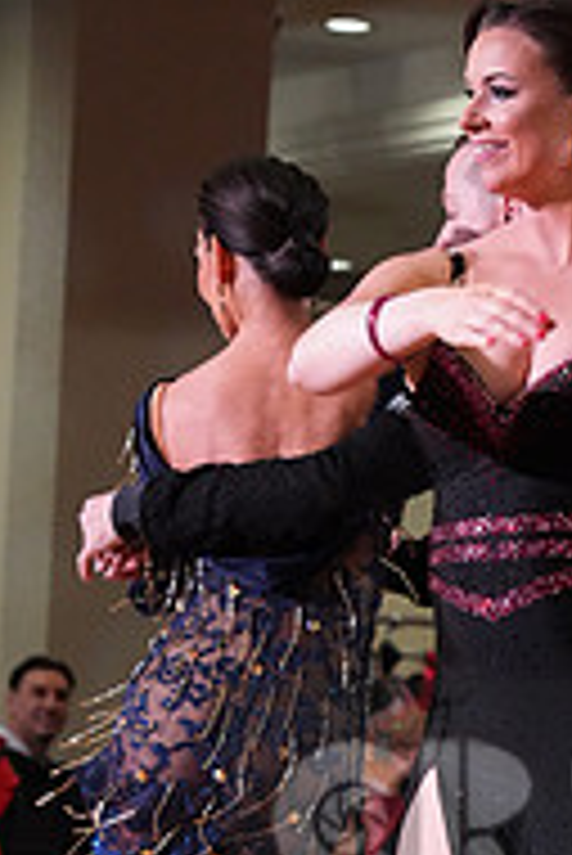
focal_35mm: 290
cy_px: 832
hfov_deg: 4.7
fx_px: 6899
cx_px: 849
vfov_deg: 7.1
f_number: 5.6
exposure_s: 1/320
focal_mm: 95
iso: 5000
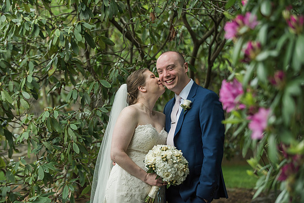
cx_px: 152
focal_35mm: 90
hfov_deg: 22.6
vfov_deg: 15.2
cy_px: 102
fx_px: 760
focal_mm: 90
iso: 500
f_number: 2.8
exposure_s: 1/500
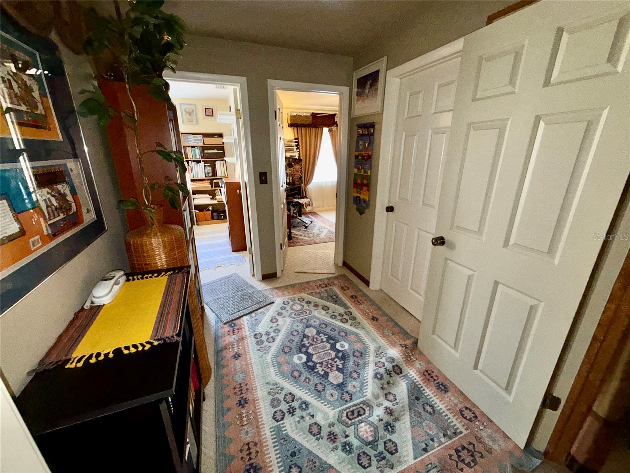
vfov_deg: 85.7
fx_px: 255
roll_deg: -0.1
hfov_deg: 102.1
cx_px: 315
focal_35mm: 14
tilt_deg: -18.1
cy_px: 236
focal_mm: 2.22
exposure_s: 1/60
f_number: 2.2
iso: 80
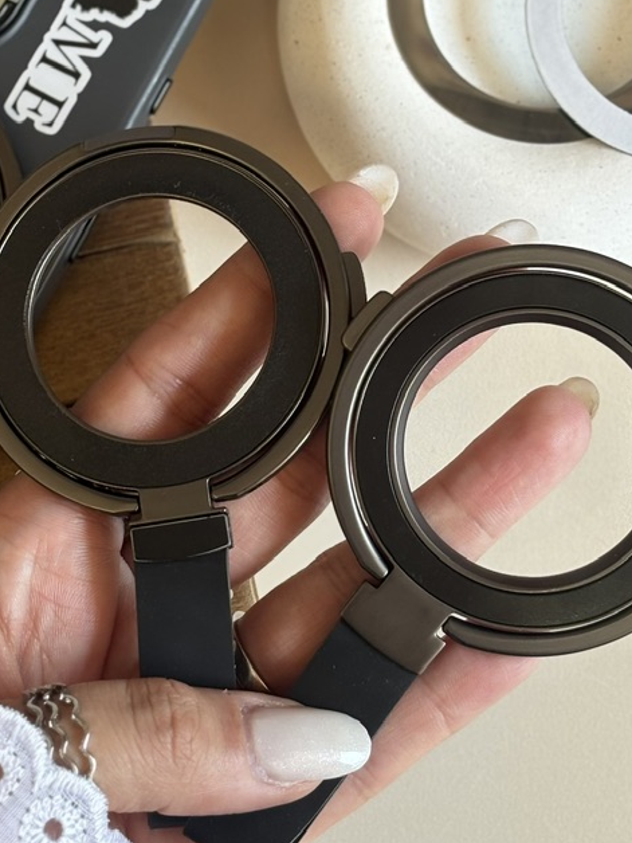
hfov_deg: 13.9
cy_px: 332
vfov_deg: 18.5
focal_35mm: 106
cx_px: 164
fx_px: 2580
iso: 40
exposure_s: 1/157
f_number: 1.6
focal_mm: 5.96
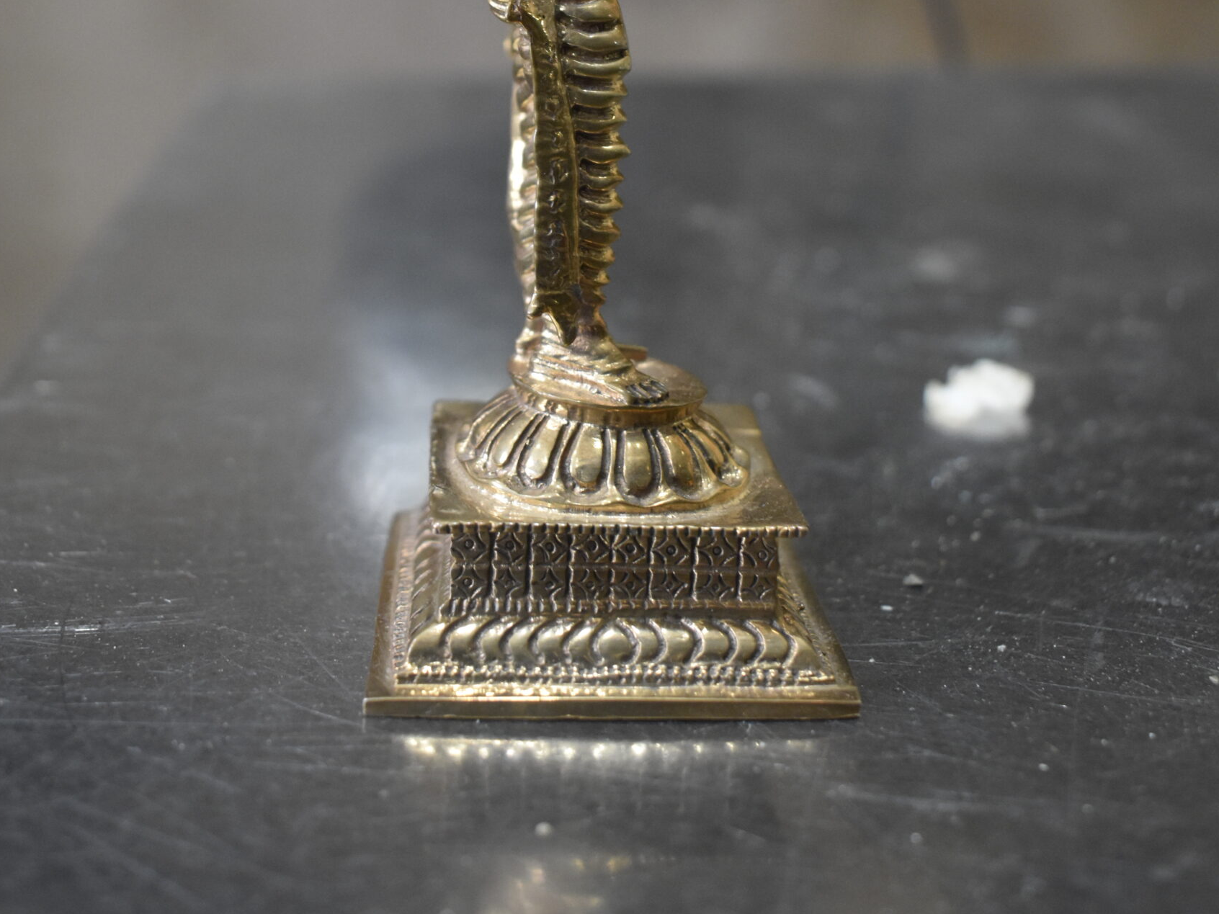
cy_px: 120
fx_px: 1690
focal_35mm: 48
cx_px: 608
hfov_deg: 39.7
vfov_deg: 29.2
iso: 2000
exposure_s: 1/60
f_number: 4
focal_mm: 22
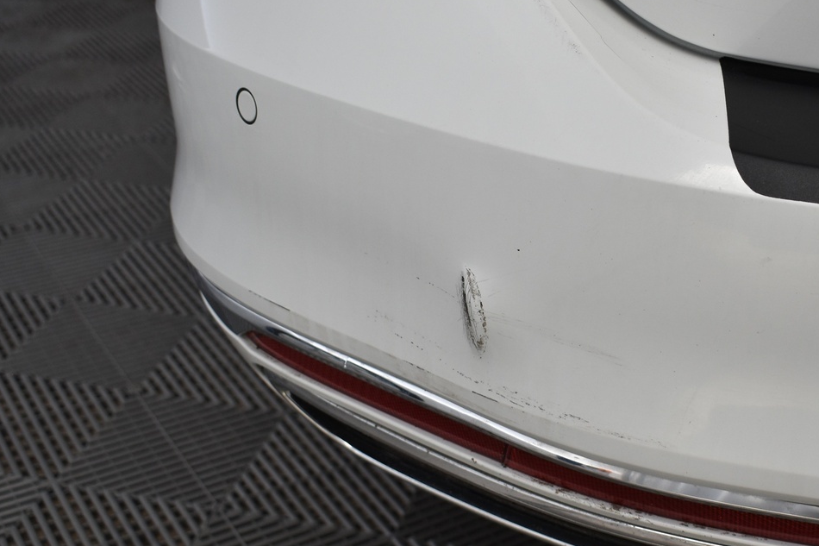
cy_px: 304
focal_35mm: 59
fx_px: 1339
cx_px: 541
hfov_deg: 33.7
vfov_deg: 23.0
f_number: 3.8
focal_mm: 23
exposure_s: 1/50
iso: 400
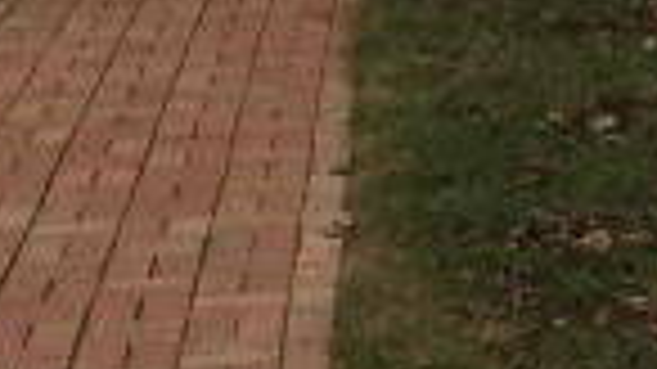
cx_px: 1152
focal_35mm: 230
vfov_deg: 5.0
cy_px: -832
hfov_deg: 9.0
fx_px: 4005
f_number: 2.2
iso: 32
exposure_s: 1/419
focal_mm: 4.12
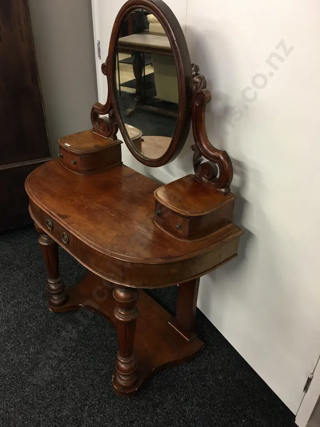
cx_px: 160
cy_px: 214
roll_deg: -2.1
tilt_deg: -31.6
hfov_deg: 48.2
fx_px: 357
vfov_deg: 61.7
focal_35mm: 29
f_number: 2.2
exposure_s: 1/17
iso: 64
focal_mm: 4.15
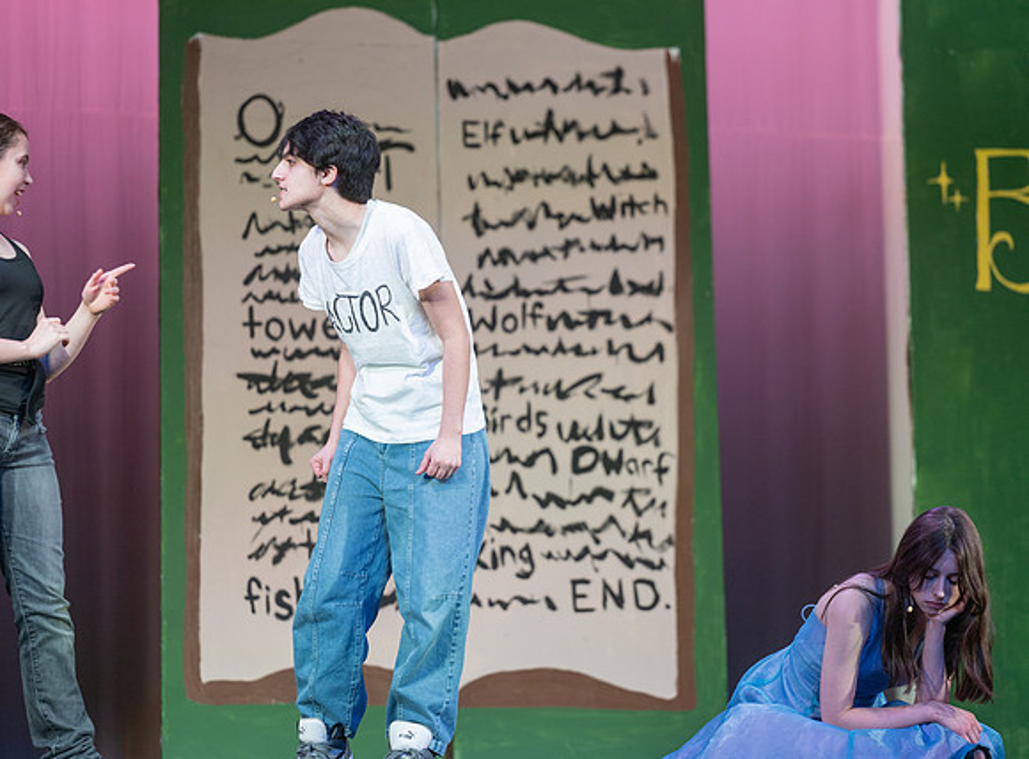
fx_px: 4295
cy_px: 344
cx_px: 497
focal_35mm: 145
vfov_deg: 10.1
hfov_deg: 13.7
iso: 320
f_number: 2.8
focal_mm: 120
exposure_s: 1/320
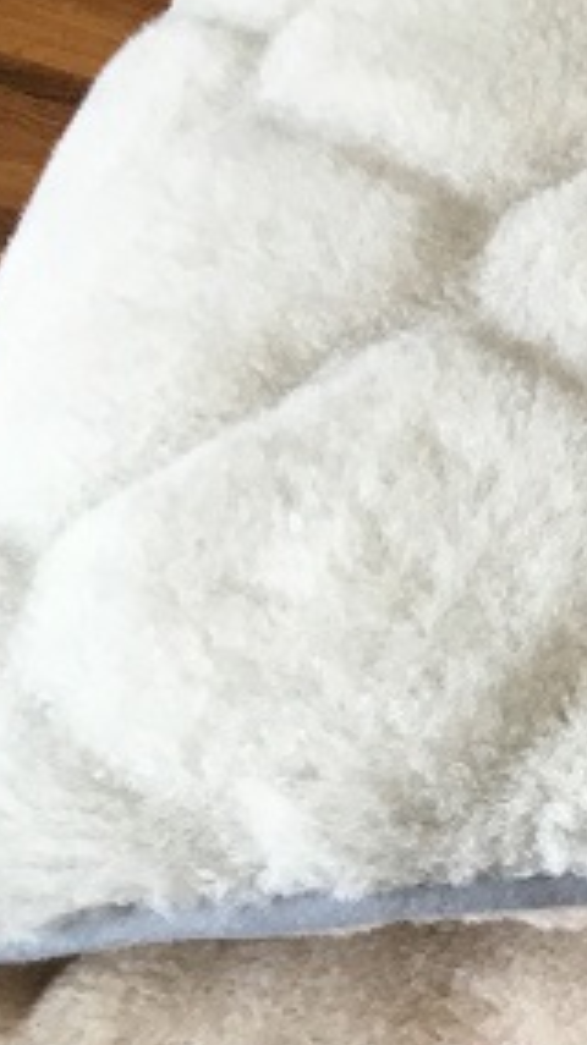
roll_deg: -1.5
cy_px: 246
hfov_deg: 9.1
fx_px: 3076
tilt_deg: -40.8
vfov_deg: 19.1
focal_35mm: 111
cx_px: 1666
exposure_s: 1/33
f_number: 2.2
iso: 50
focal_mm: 4.15
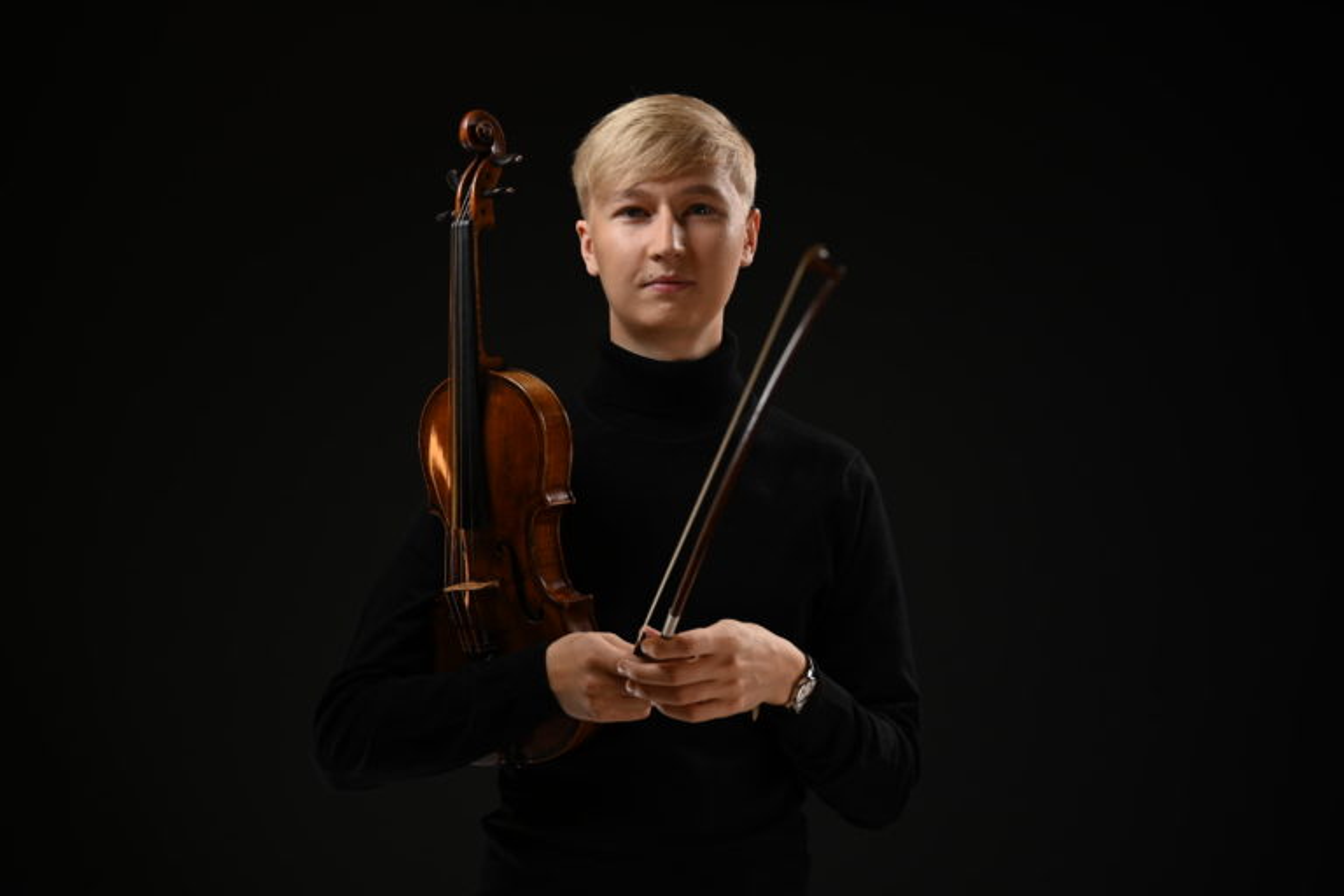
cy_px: 448
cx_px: 672
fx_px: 2091
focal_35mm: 56
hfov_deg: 35.6
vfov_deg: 24.2
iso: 320
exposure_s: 1/125
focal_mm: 56
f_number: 5
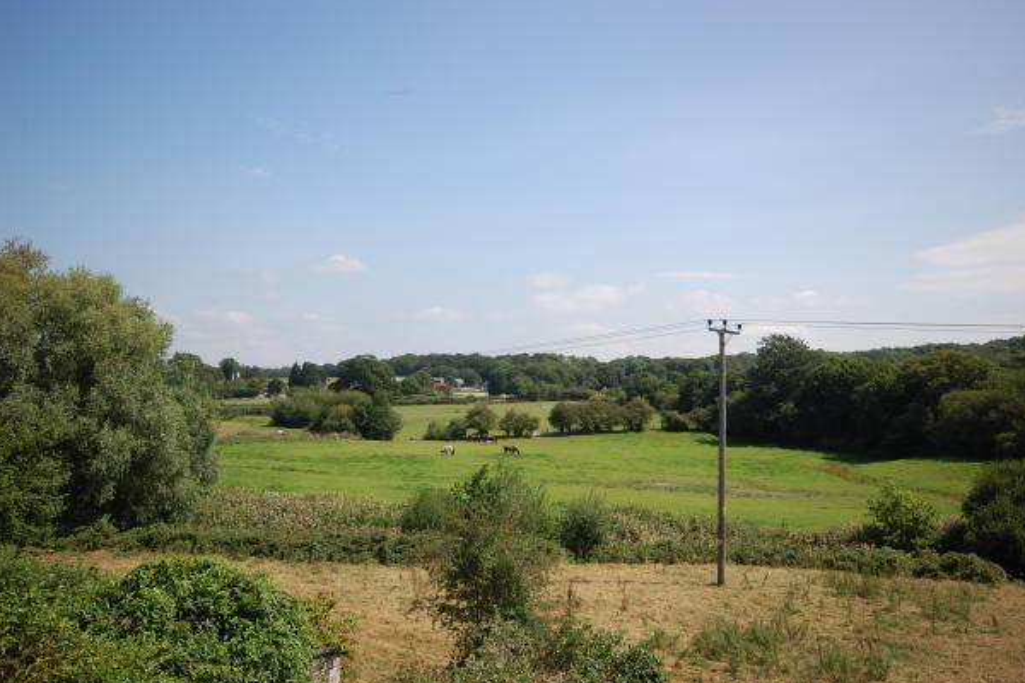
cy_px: 348
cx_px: 523
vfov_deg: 42.3
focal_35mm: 31
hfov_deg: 60.3
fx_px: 883
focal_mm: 20
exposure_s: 1/250
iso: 200
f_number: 8
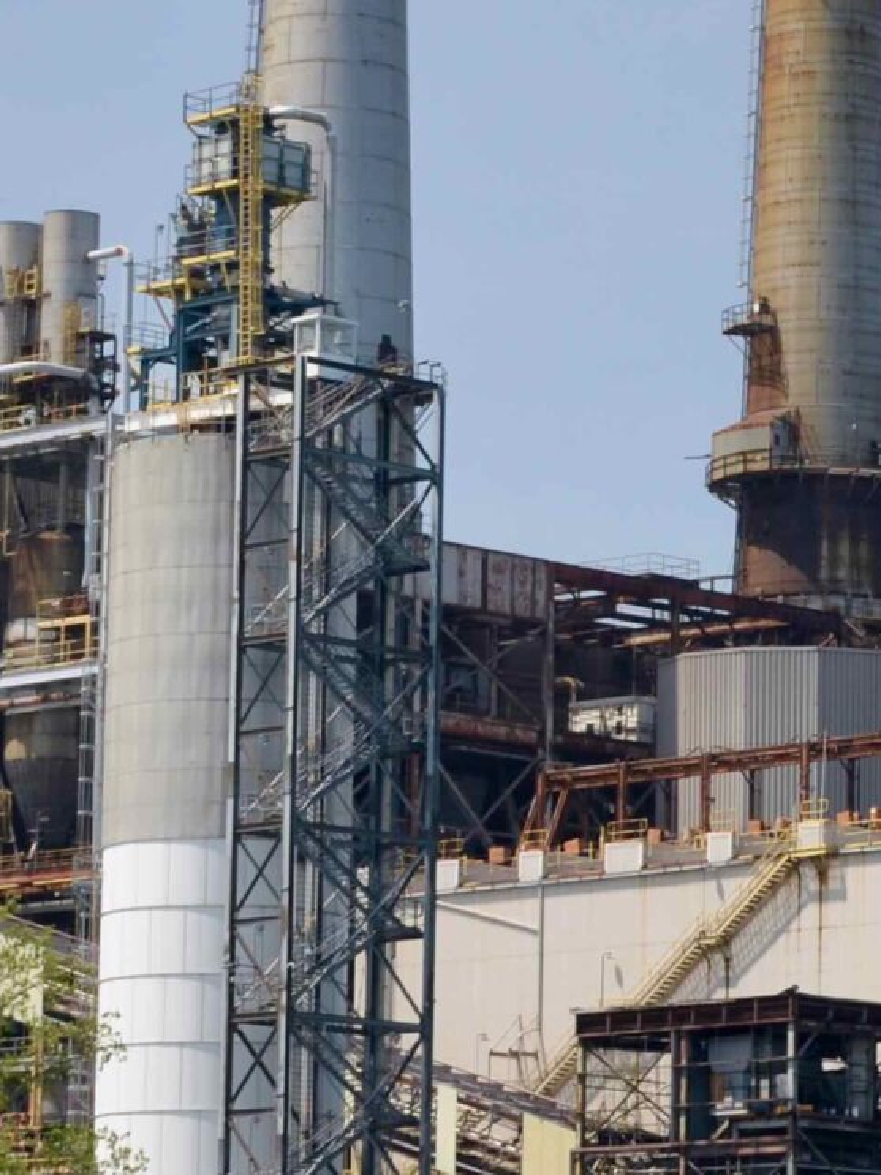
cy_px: 412
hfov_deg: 9.2
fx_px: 5397
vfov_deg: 12.4
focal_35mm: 159
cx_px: 1012
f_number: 5.6
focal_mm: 32
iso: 200
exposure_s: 1/250
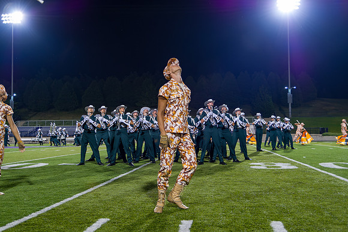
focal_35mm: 39
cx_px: 178
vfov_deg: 33.9
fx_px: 380
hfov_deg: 49.2
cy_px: 117
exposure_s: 1/160
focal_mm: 35
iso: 1100
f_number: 4
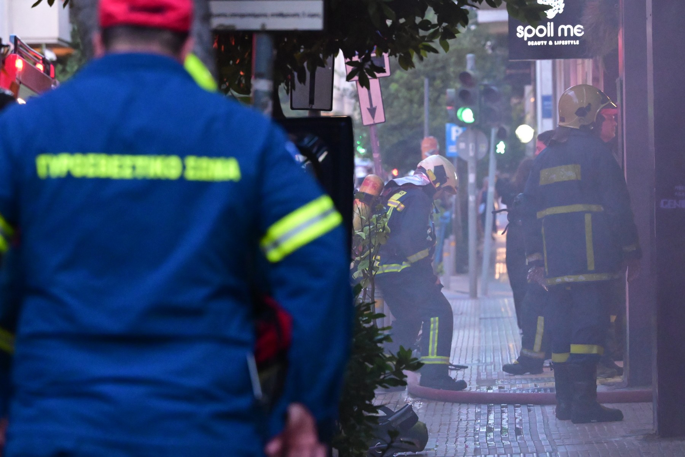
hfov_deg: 13.1
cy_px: 228
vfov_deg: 8.7
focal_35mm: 157
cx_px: 342
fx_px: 2987
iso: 8000
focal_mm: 105
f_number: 4
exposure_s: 1/125
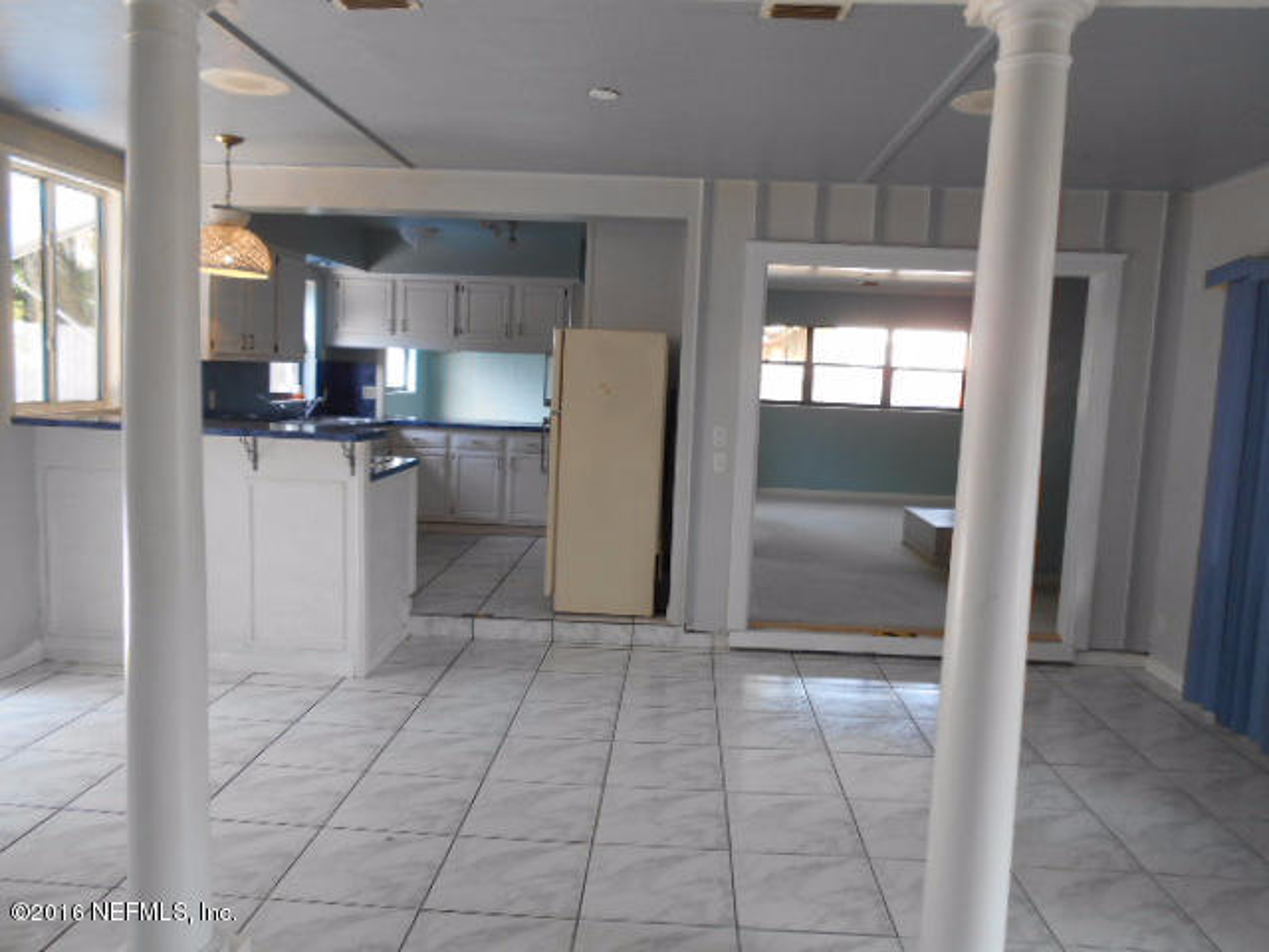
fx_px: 953
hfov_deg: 67.3
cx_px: 634
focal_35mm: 26
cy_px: 476
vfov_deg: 53.1
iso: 80
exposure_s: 1/30
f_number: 3.2
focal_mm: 4.6
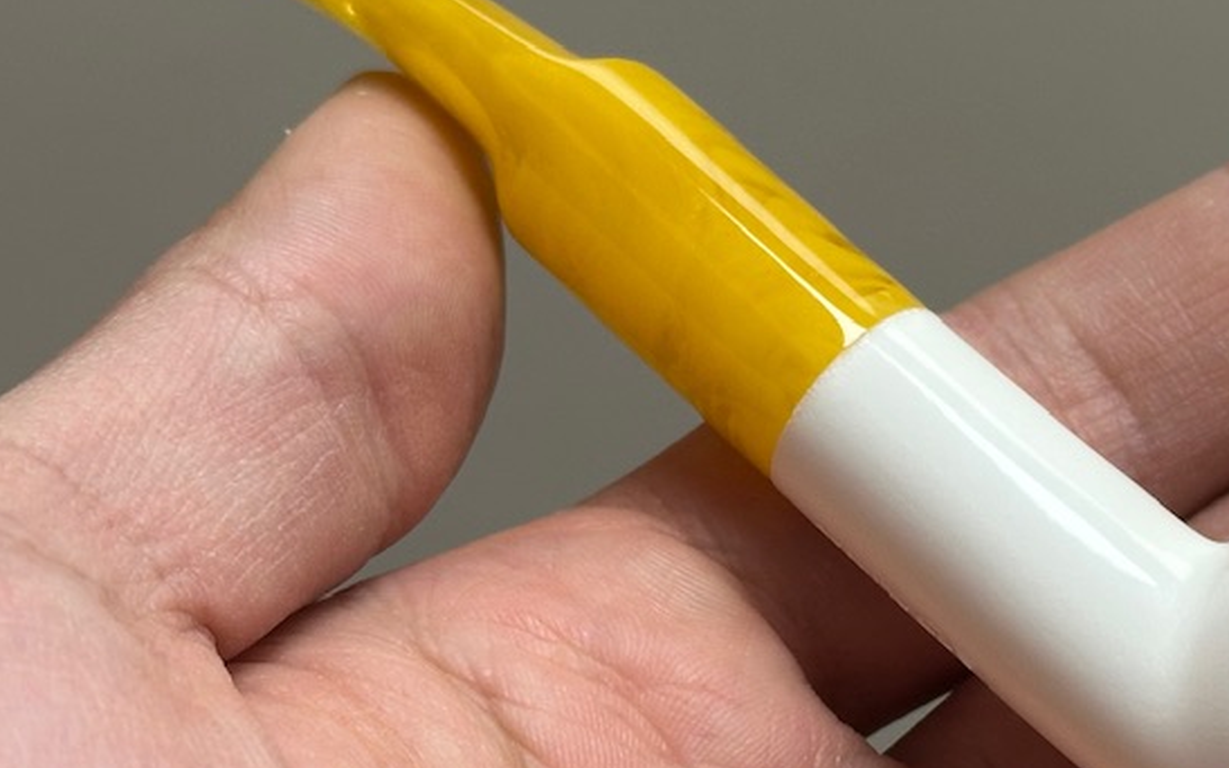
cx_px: 926
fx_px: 3986
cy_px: 404
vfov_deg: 11.0
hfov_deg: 17.4
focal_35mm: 119
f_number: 1.78
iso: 80
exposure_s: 1/121
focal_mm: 6.86
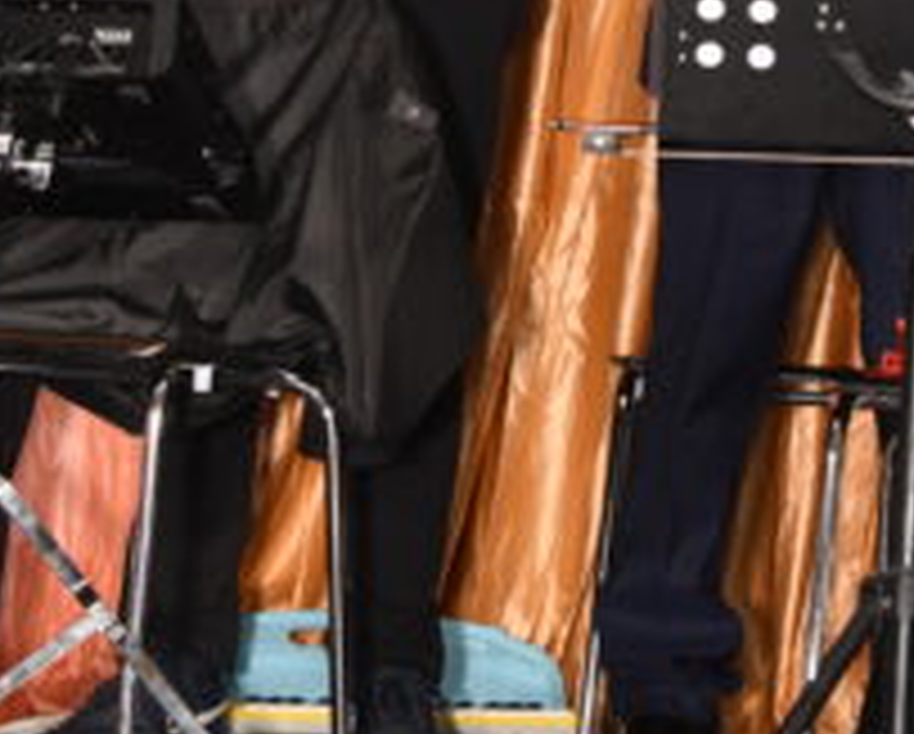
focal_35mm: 241
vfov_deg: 6.3
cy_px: -401
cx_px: 1031
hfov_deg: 7.9
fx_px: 6529
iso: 400
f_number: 7.1
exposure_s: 1/160
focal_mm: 68
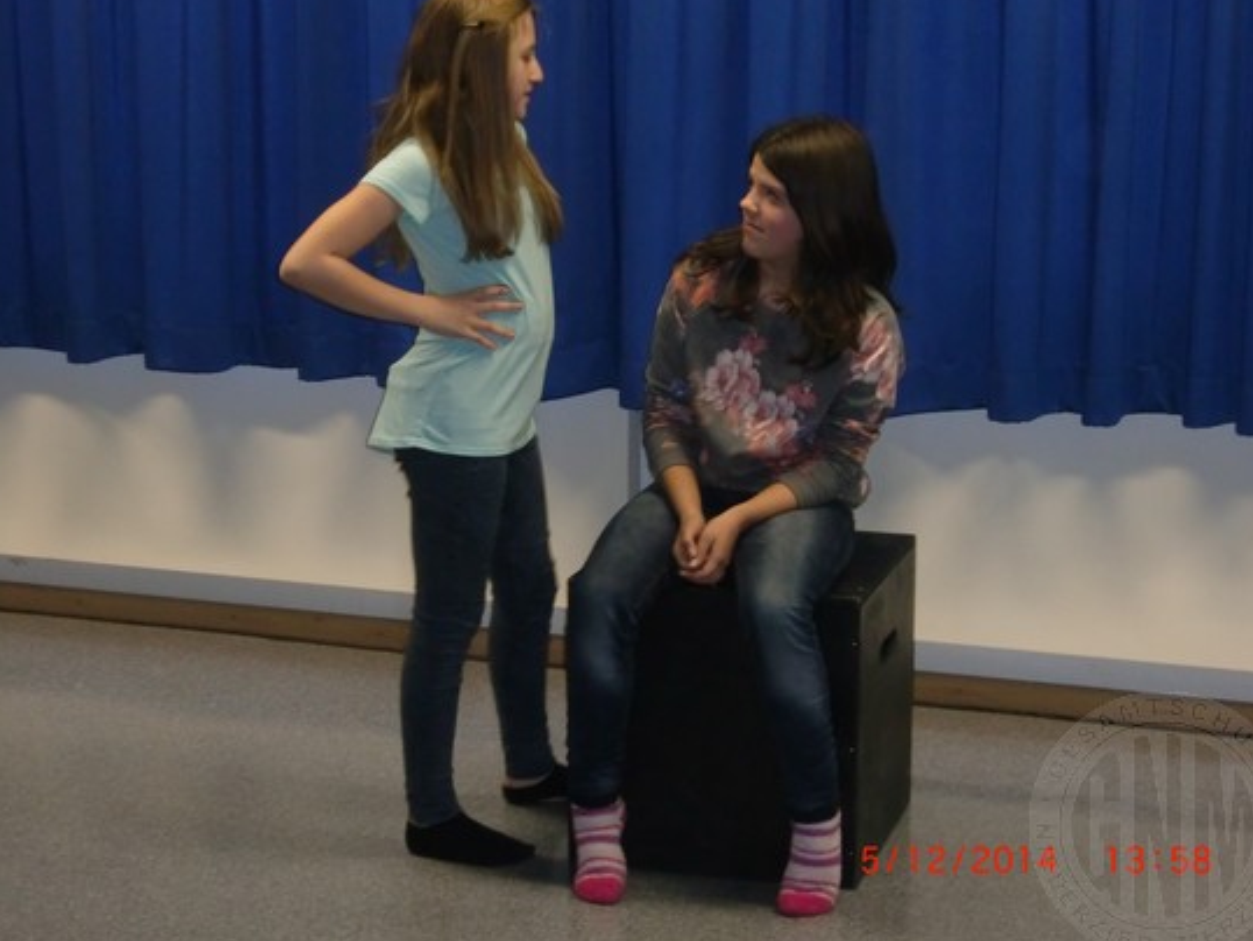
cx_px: 645
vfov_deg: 19.2
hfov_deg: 25.3
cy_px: 470
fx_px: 2788
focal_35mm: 77
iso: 400
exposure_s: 1/30
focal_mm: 13.1
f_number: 4.2
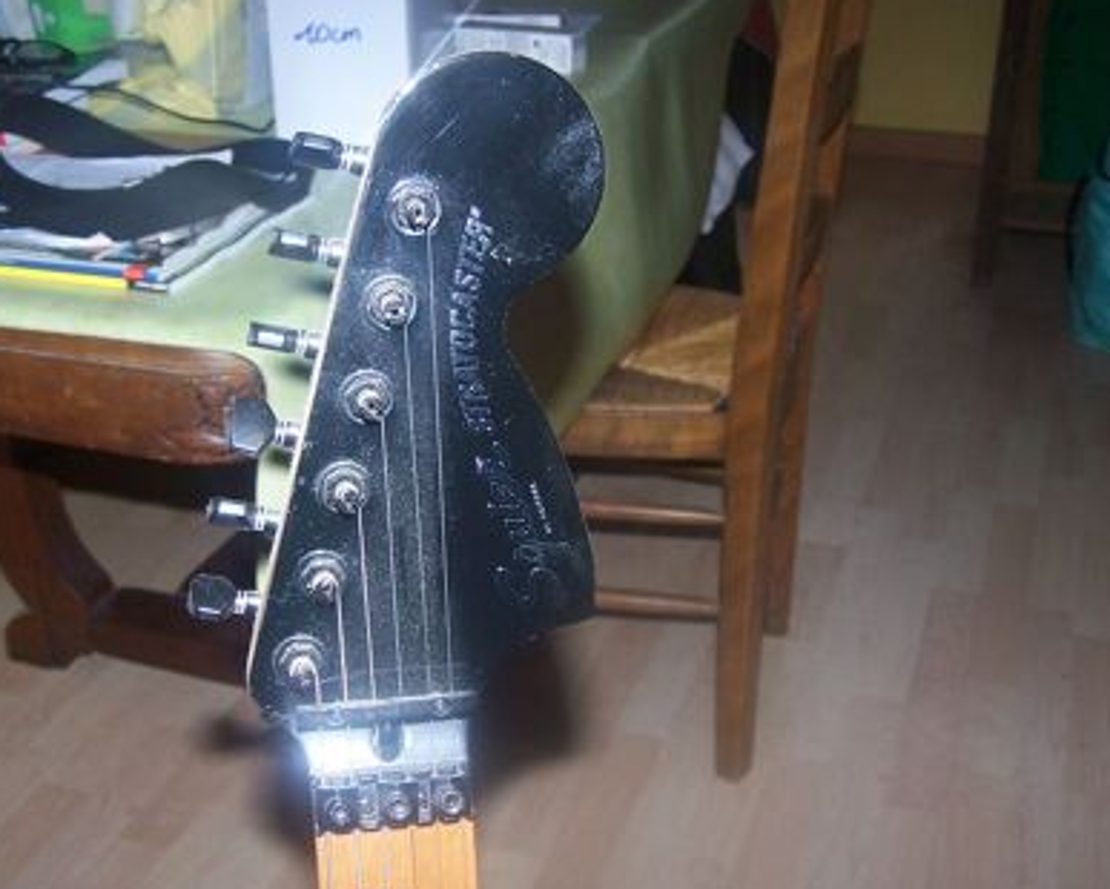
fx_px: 1512
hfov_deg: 40.2
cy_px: 502
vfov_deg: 32.7
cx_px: 488
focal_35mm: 46
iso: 80
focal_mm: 6.3
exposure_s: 1/60
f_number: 2.8
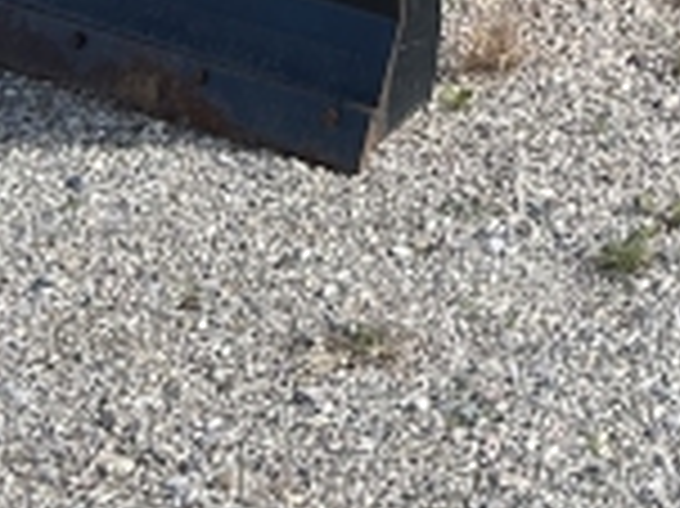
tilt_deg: -10.1
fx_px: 2709
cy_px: -616
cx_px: 995
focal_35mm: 138
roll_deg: +0.5
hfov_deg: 13.5
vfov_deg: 9.7
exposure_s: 1/1311
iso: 50
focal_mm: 5.7
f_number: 1.5
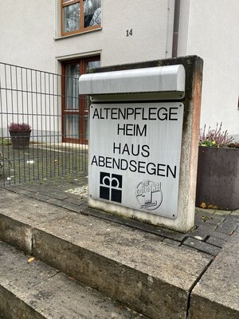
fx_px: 258
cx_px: 120
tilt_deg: -7.1
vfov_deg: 63.4
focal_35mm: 28
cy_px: 160
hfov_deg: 49.7
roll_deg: -1.4
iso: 80
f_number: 1.8
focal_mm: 3.99
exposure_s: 1/120
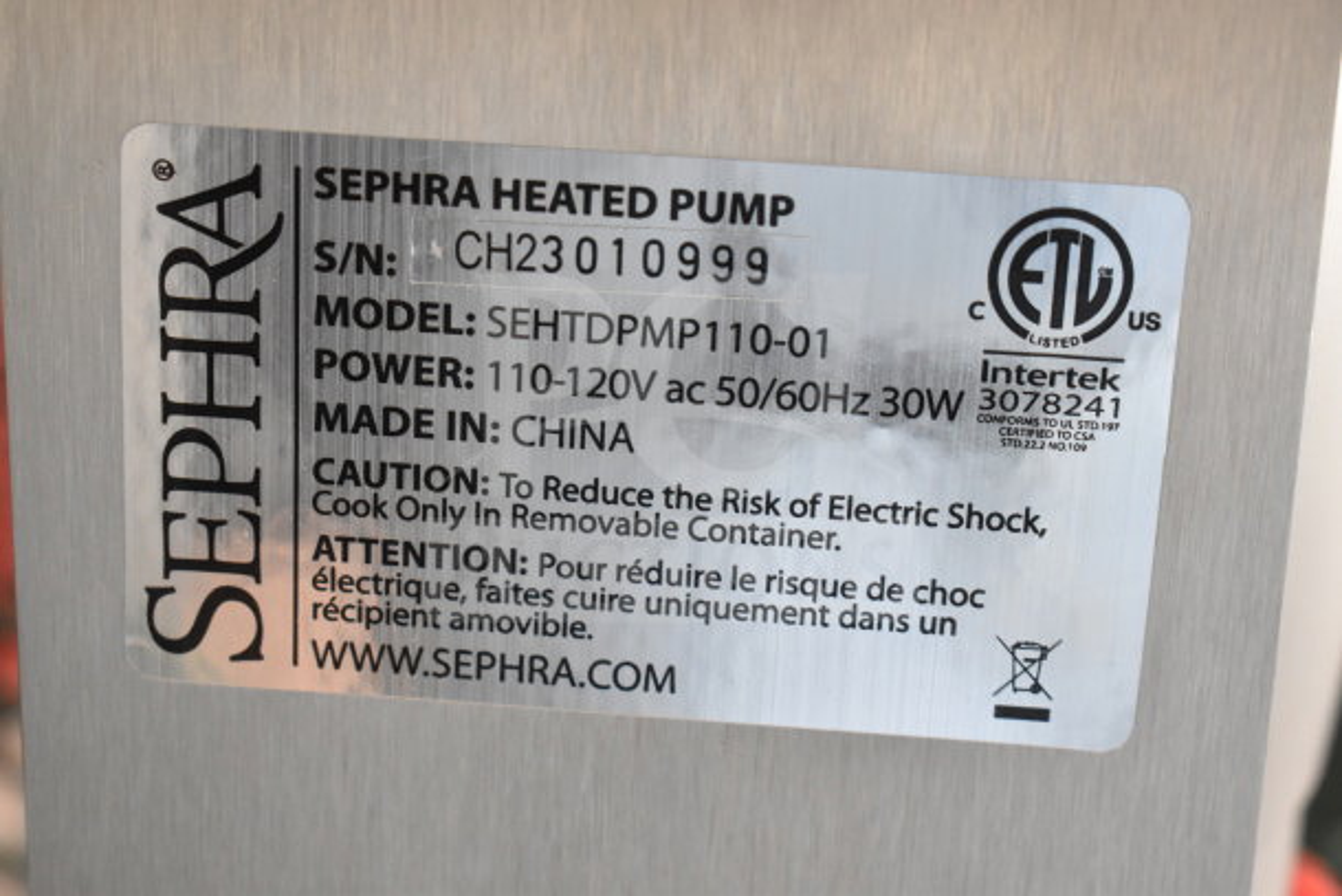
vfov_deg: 19.7
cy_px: 448
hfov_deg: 29.2
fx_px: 2573
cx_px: 671
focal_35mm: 69
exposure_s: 1/80
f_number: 5.3
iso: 2500
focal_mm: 46
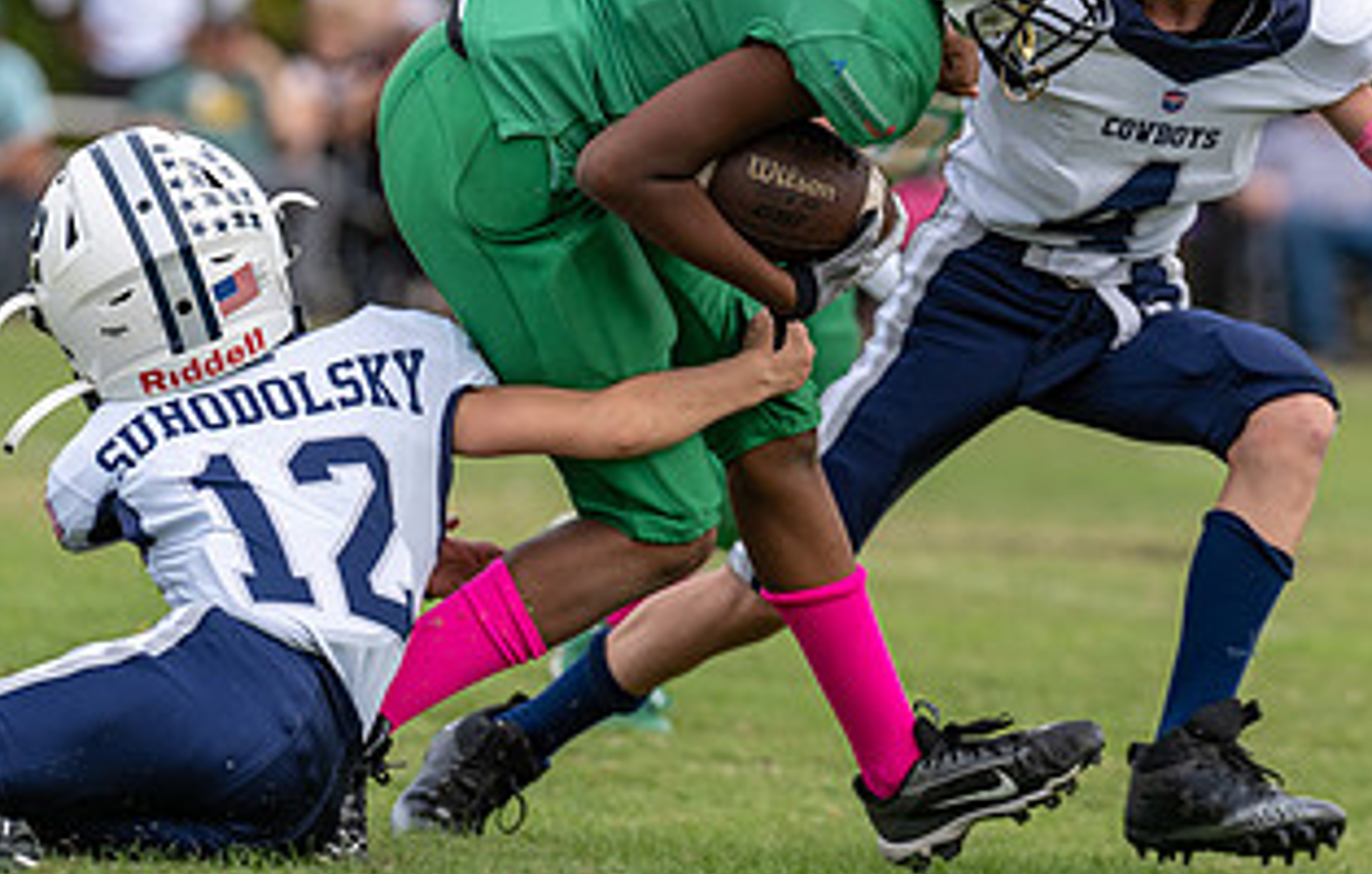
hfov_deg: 5.4
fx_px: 14586
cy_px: 153
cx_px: 782
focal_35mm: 388
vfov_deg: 3.4
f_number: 3.5
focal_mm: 179
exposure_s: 1/1250
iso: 200
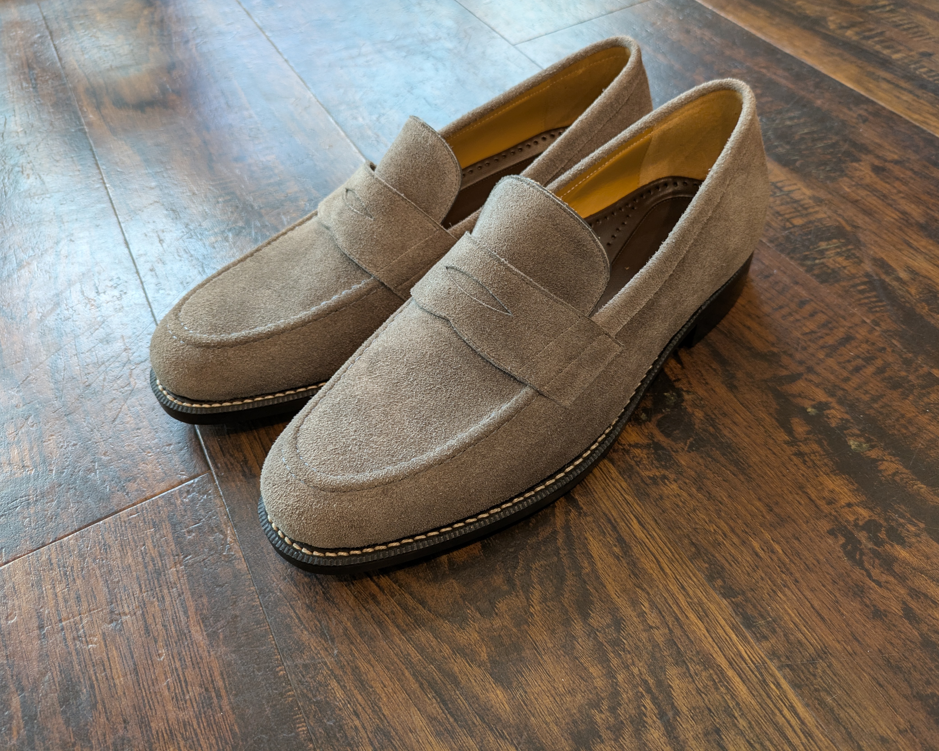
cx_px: 484
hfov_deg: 64.1
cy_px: 366
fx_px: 750
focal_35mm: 27
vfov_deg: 53.2
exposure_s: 1/24
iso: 107
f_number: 1.89
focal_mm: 5.43
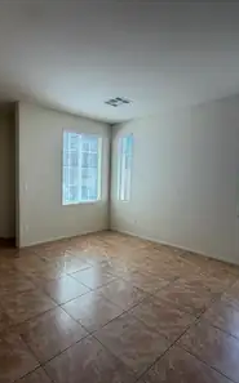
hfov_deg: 58.0
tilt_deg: -4.3
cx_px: 76
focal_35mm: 20
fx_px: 209
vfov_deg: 85.1
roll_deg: -0.4
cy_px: 192
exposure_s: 1/121
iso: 64
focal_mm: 2.22
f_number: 2.2
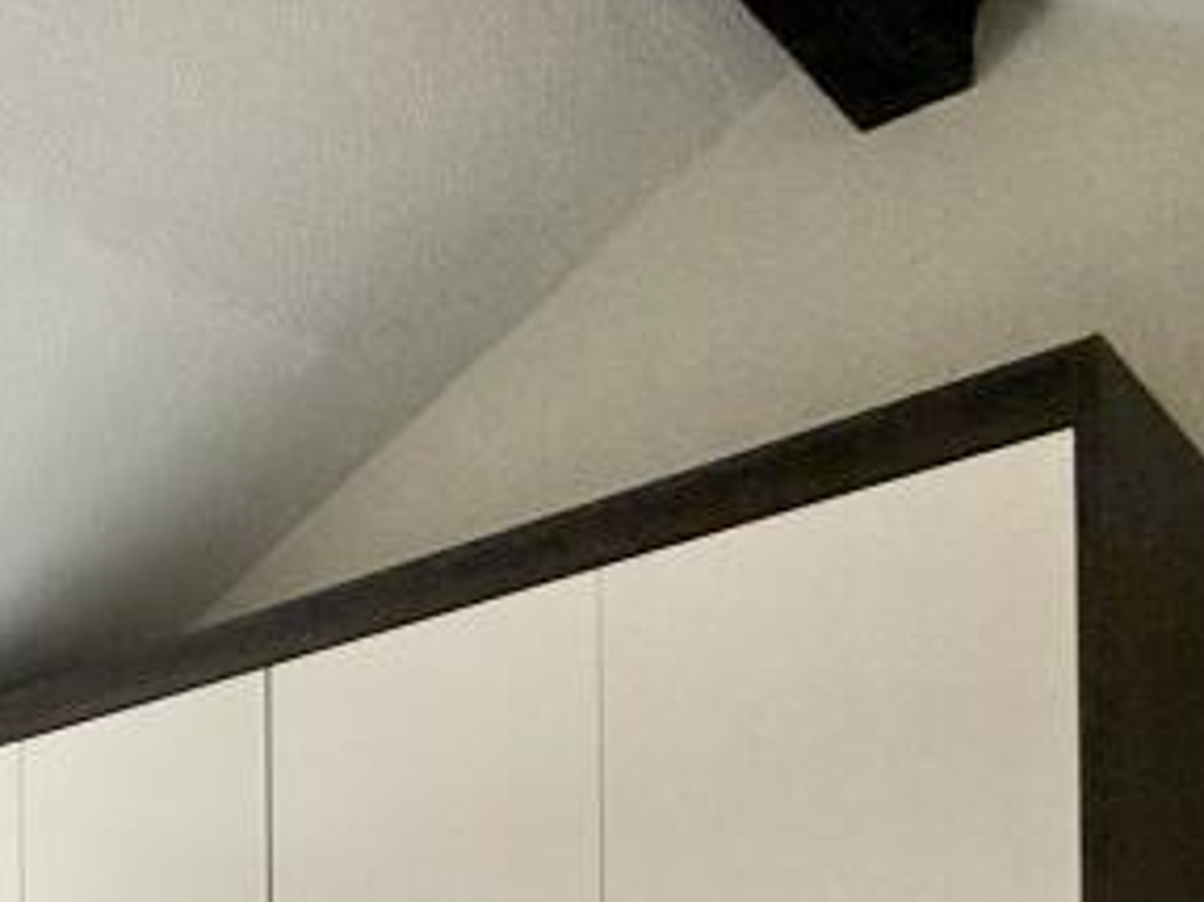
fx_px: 1738
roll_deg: +0.2
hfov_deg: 32.0
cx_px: -231
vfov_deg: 24.8
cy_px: 1204
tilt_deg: +1.2
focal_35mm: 50
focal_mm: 2.22
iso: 160
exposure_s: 1/99
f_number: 2.2
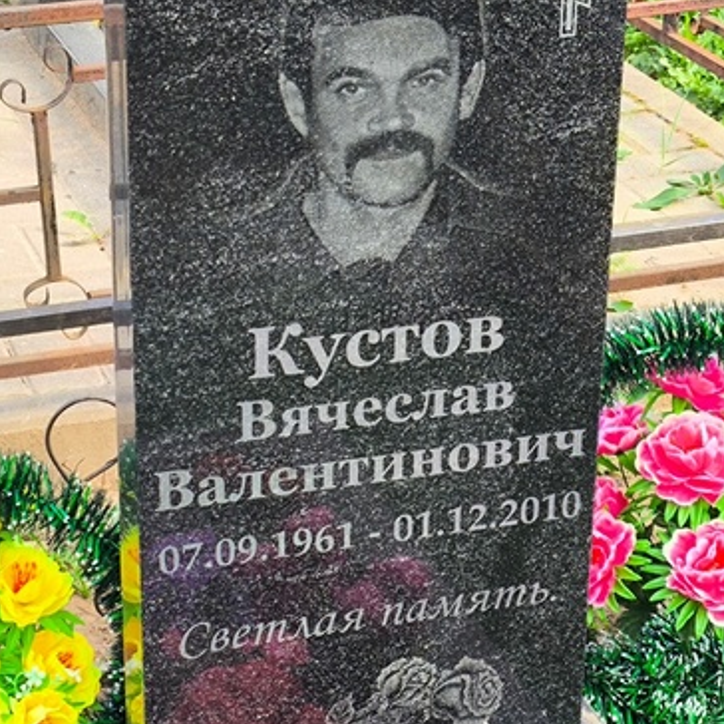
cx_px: 250
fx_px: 2295
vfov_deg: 17.9
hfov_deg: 17.9
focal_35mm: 97
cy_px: 422
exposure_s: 1/207
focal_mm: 4.71
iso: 50
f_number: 1.7
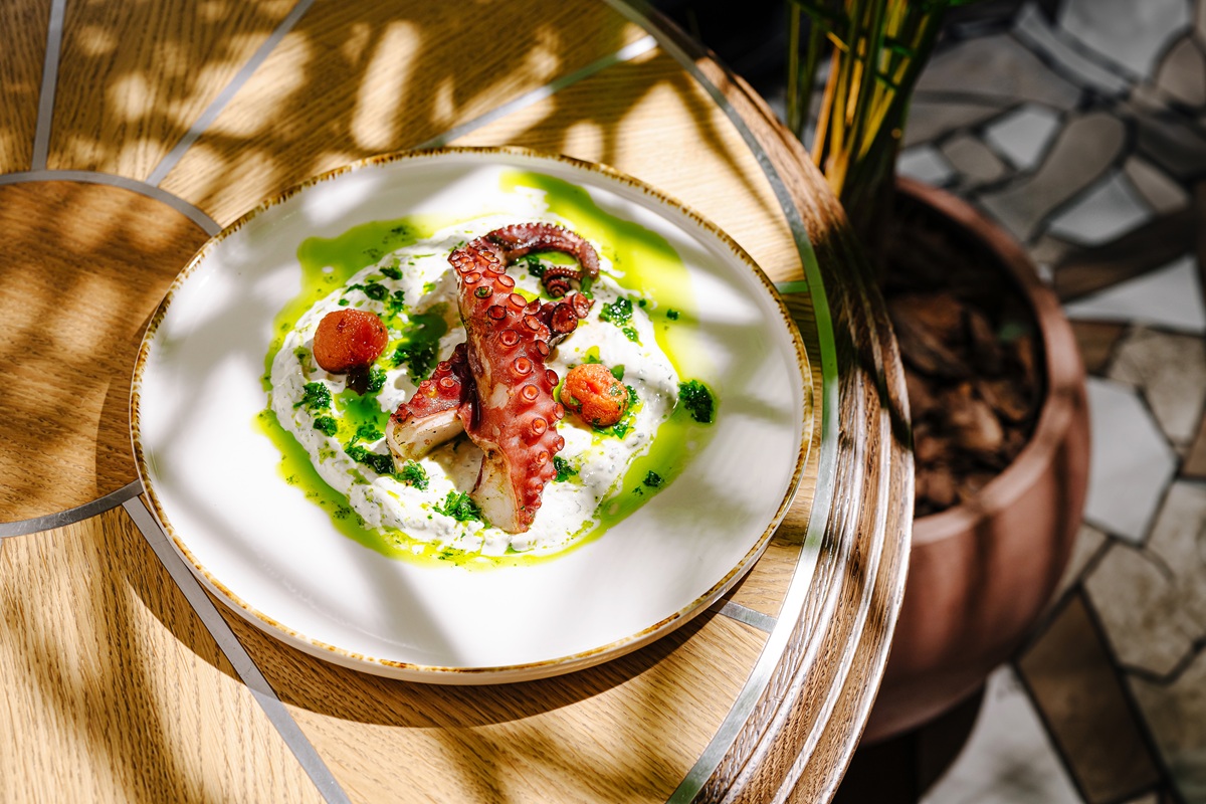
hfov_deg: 39.6
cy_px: 402
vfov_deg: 27.0
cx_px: 603
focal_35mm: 50
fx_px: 1675
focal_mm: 50
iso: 250
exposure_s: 1/160
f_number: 5.6
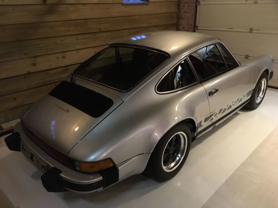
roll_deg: +1.7
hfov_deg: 61.7
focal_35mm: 29
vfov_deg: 48.2
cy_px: 104
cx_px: 139
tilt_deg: -23.1
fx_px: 233
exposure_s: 1/17
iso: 320
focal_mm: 4.15
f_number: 2.2
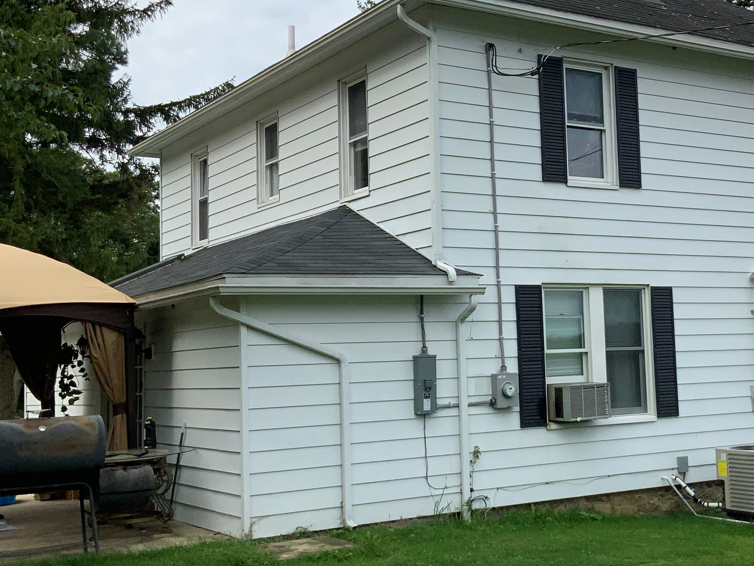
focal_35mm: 53
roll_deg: +2.6
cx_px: 550
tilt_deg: +5.0
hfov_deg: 35.5
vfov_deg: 27.5
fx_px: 1155
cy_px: 254
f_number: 1.8
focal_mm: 3
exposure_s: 1/1984
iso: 20
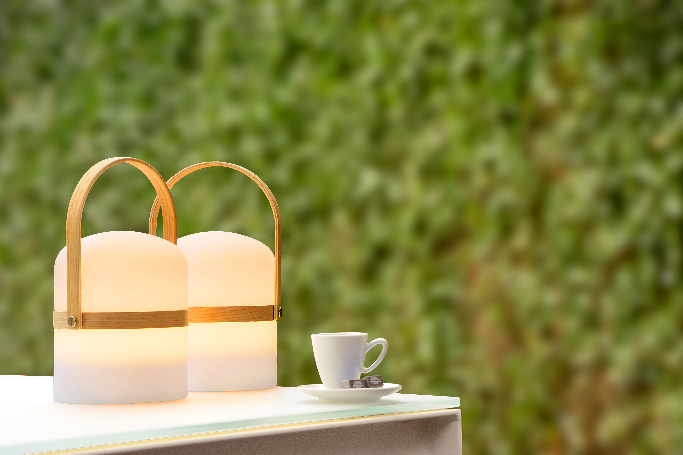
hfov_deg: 16.9
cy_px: 228
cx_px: 341
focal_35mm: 121
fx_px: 2295
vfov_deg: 11.3
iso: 100
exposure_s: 1/10
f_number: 13
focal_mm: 120
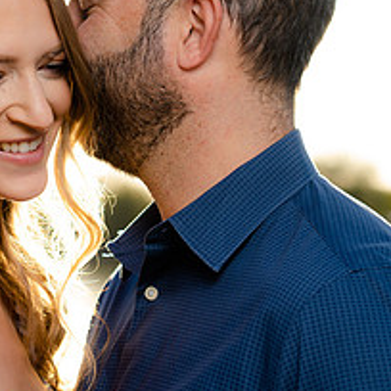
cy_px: 177
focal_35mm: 152
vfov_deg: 11.5
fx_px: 1942
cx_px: 232
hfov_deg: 11.5
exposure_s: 1/250
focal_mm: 63
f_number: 4
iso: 50
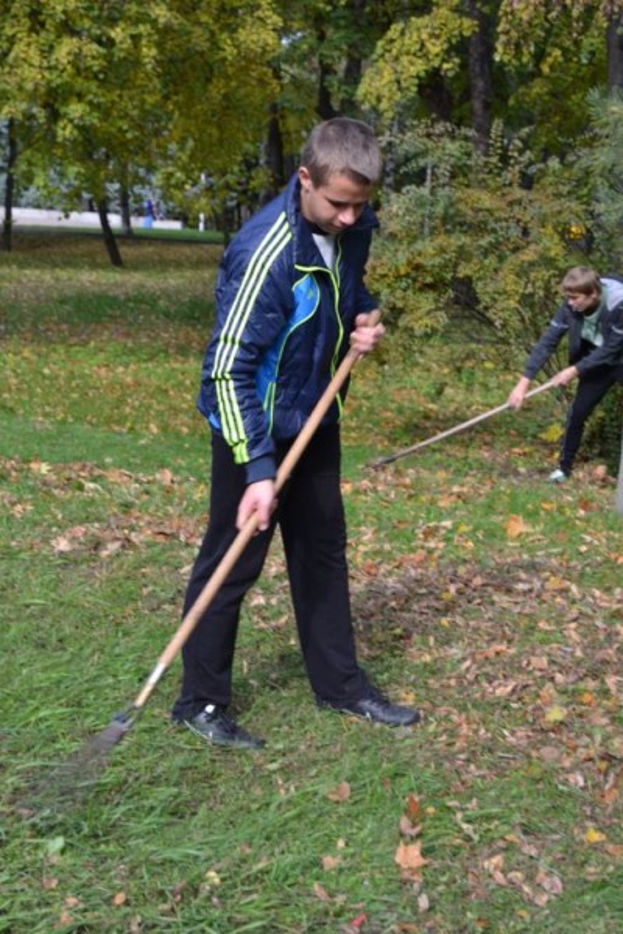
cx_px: 312
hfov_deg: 22.6
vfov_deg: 33.4
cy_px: 467
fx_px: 1557
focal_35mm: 60
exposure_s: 1/125
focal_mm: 40
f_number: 5.6
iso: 125
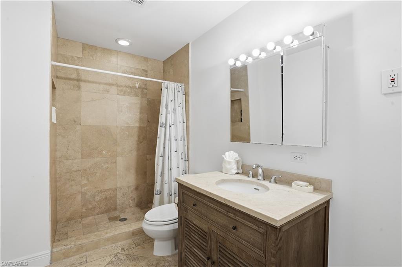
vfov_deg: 73.7
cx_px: 201
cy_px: 134
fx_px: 179
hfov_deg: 96.8
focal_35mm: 16
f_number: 9
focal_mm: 16
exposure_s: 1/30
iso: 200
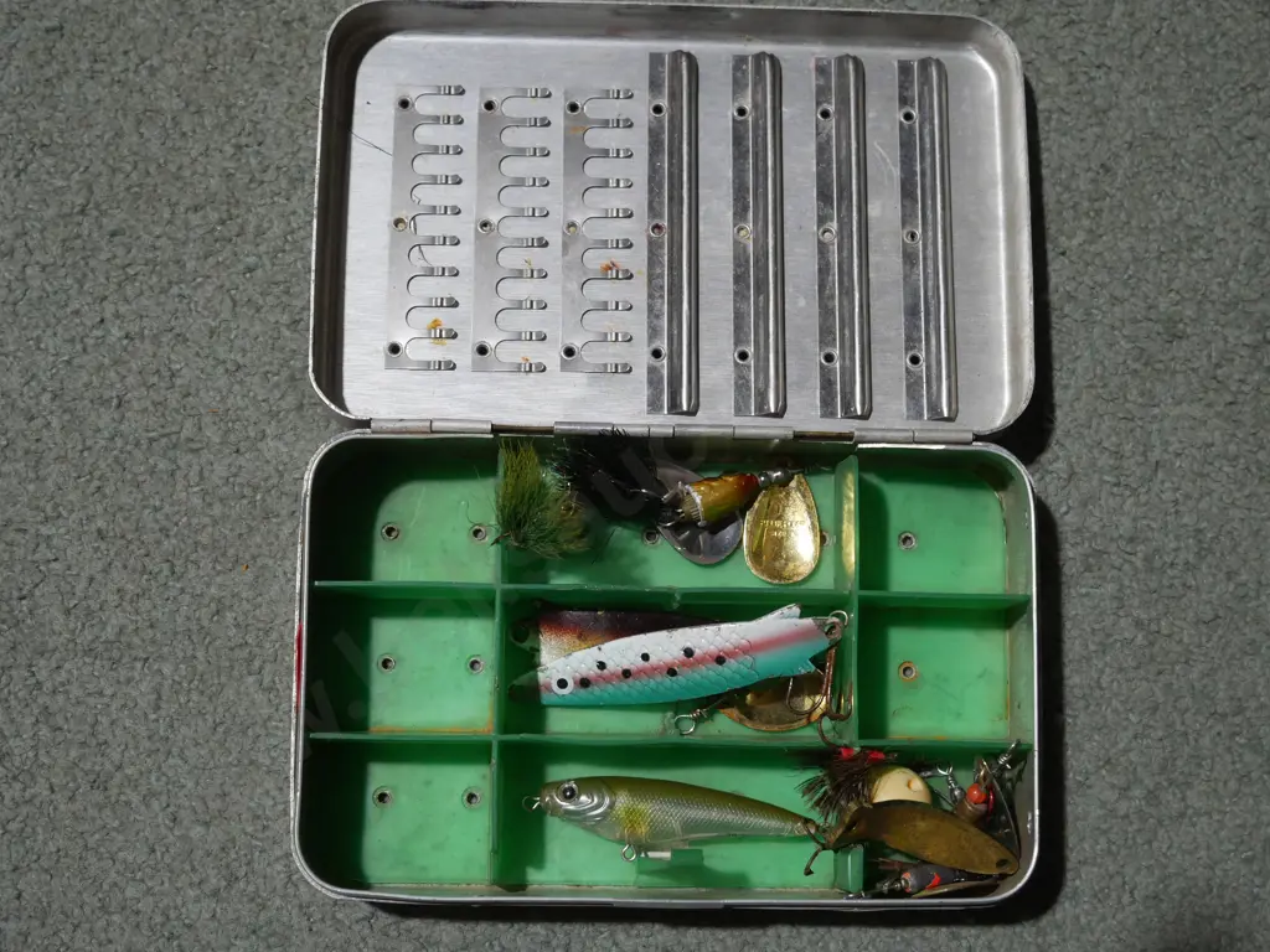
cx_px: 635
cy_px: 476
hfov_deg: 35.5
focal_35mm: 54
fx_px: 1981
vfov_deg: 27.0
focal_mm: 27
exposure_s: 1/60
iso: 500
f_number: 5.3
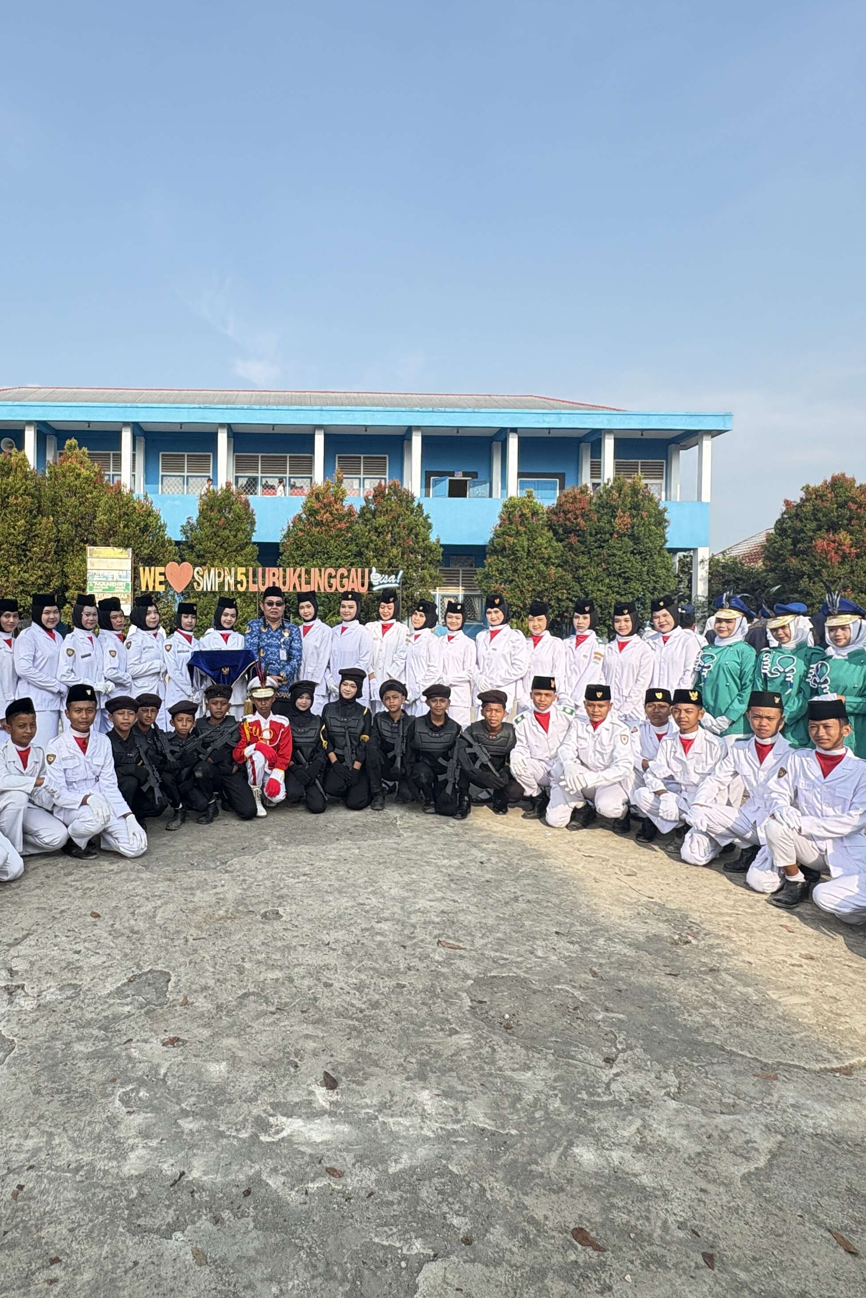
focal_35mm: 20
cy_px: 632
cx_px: 301
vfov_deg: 84.0
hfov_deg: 60.7
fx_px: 722
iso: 40
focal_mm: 2.22
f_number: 2.2
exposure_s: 1/525
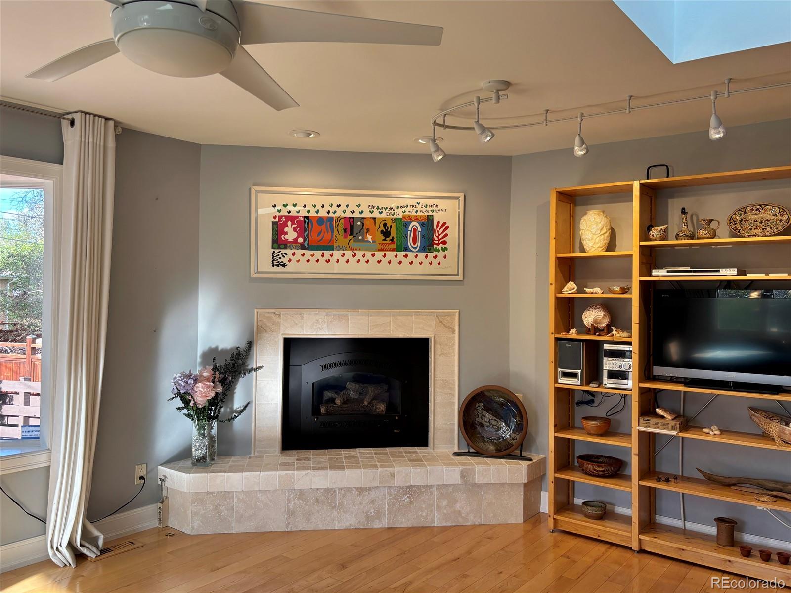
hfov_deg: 67.3
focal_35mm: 26
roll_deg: -0.6
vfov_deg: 53.0
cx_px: 396
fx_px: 594
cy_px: 296
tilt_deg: +1.0
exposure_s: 1/120
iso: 32
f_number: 1.6
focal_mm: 5.96
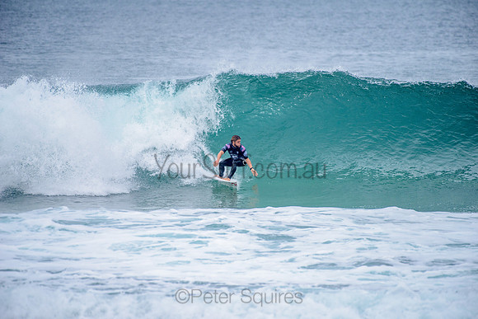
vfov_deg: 2.8
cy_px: 160
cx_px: 239
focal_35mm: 500
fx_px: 6640
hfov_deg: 4.1
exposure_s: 1/2000
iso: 280
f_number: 5.6
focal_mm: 500
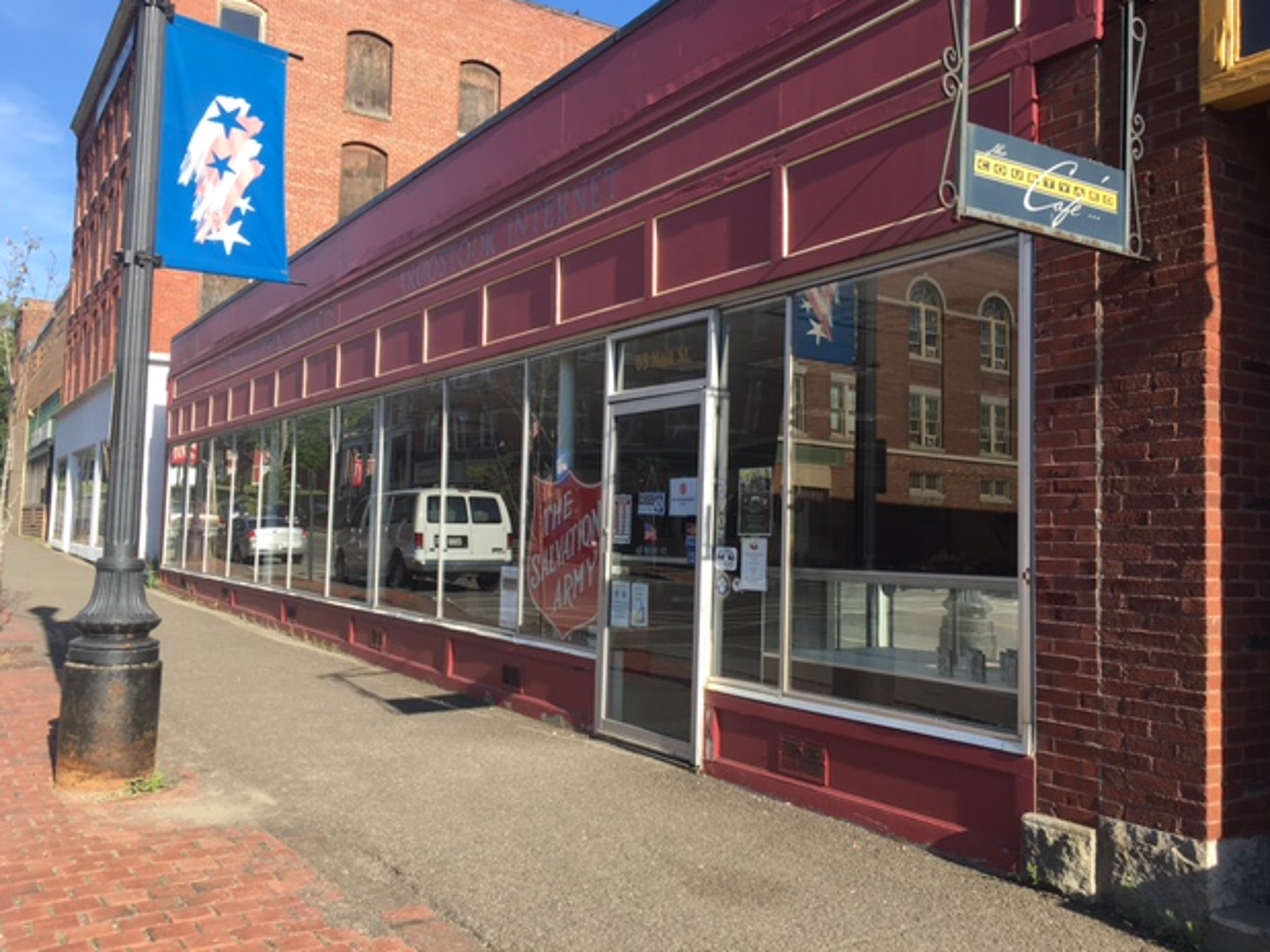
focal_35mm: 30
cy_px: 464
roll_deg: -2.1
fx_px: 1100
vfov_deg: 46.8
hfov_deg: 60.0
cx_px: 624
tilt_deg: +3.4
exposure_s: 1/641
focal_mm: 4.15
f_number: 2.2
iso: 25
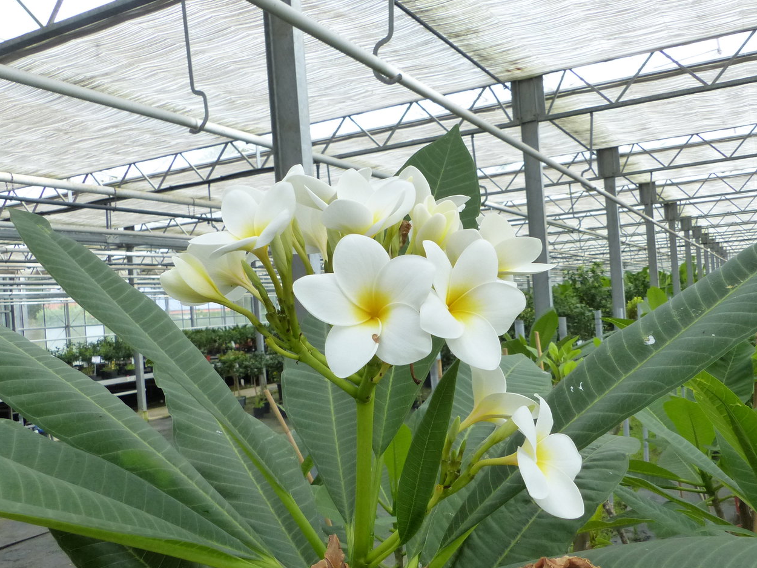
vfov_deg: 44.1
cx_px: 395
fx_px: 700
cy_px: 308
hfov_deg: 56.8
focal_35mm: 32
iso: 320
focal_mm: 4.5
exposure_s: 1/250
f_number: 4
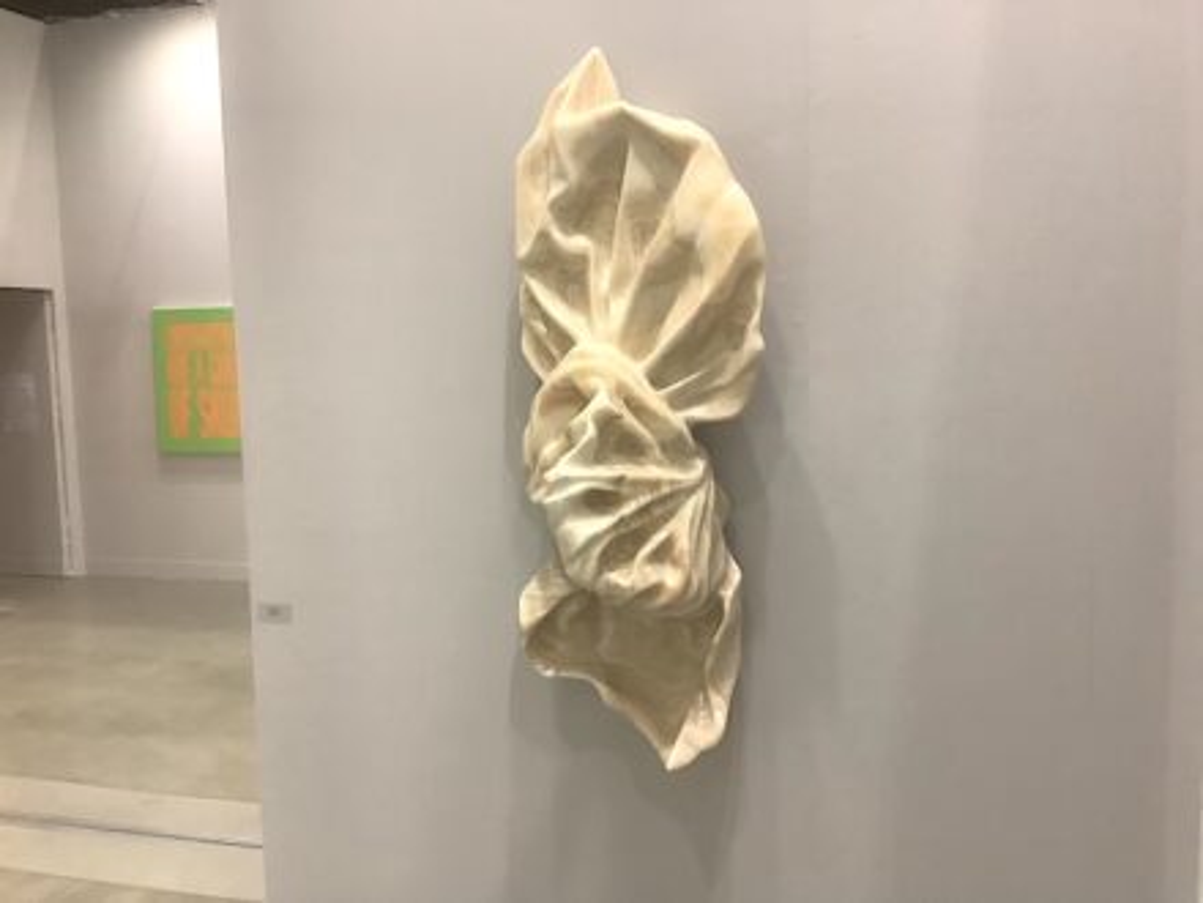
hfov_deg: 58.4
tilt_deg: -5.5
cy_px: 452
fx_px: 1077
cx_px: 602
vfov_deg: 45.4
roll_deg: +0.4
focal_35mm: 31
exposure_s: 1/50
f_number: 2.4
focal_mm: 3.3
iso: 160
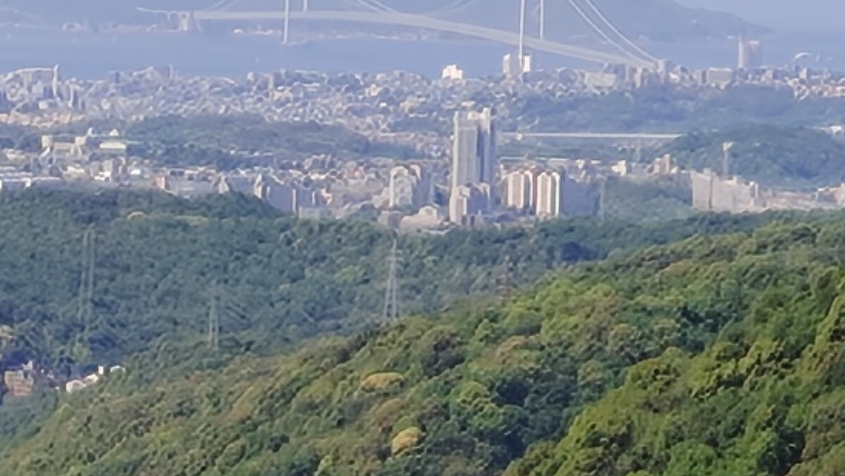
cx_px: 476
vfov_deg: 3.5
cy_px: 66
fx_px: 7731
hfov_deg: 6.3
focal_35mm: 345
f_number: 1.88
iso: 50
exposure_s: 1/1263
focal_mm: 5.56
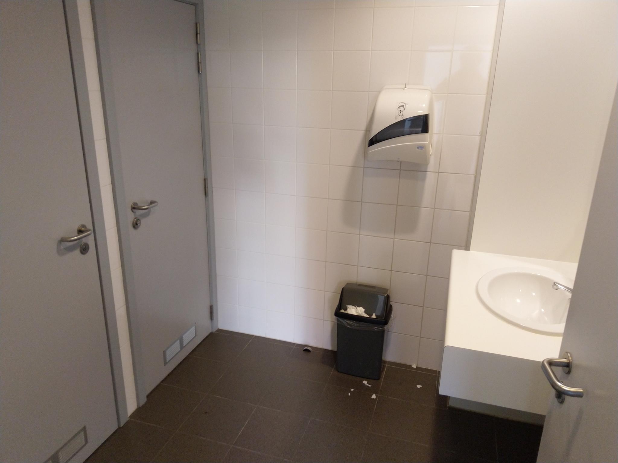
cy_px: 232
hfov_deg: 69.4
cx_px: 309
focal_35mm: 25
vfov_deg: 54.9
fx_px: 446
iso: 125
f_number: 1.75
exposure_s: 1/33
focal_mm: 4.28
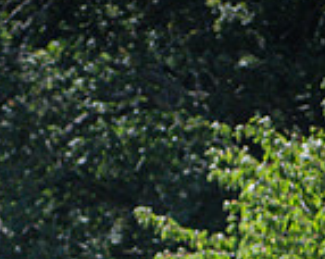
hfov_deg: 1.2
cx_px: -183
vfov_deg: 0.9
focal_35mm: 1677
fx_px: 16109
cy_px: 564
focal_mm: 200
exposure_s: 1/2500
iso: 400
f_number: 4
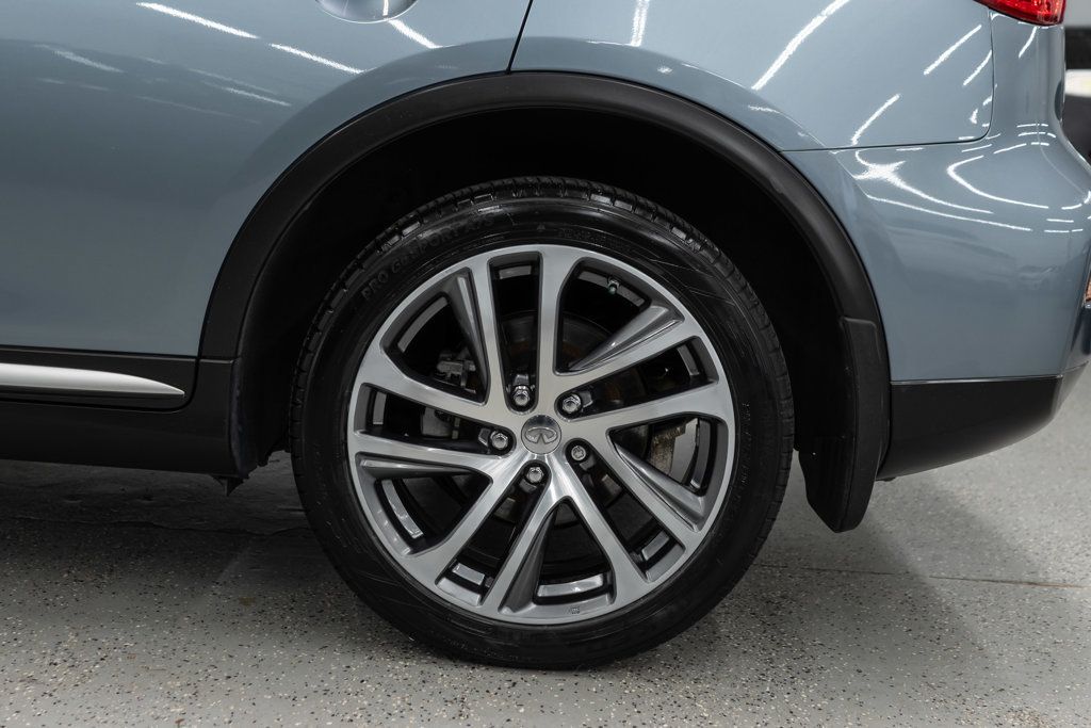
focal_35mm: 42
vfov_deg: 31.9
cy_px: 364
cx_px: 546
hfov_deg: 46.4
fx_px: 1273
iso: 200
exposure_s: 1/50
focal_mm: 28
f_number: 3.2
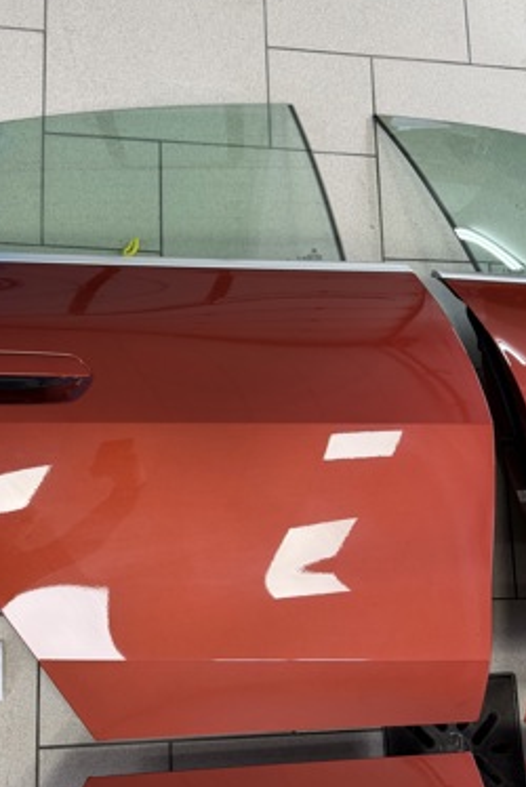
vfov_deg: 58.5
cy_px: 440
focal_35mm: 32
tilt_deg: -79.5
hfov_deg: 40.6
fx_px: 700
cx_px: 168
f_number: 1.78
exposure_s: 1/50
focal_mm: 6.76
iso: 160
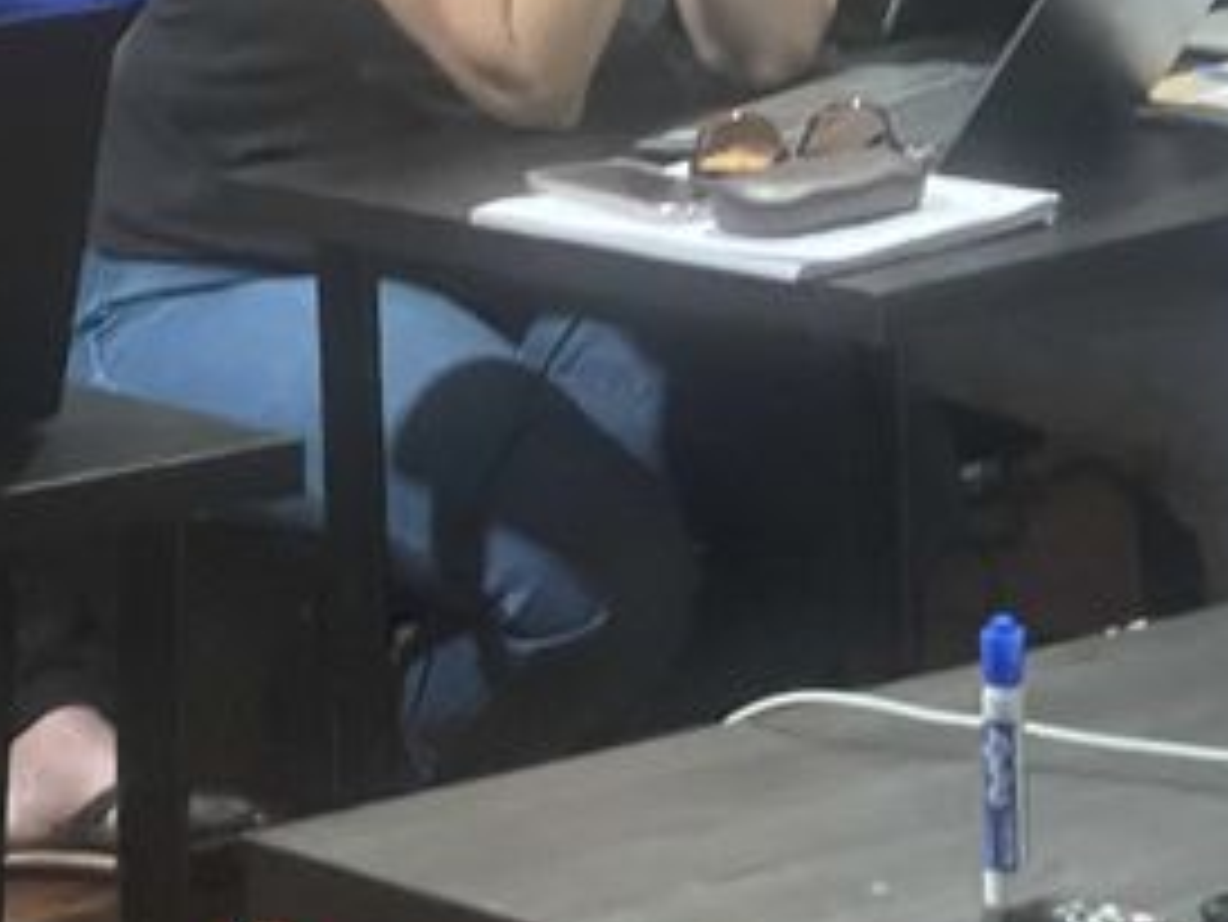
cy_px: 189
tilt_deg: -12.2
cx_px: 1017
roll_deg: +0.1
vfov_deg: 7.5
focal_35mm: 199
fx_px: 7063
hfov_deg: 9.9
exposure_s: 1/30
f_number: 2.2
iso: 1250
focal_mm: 7.5
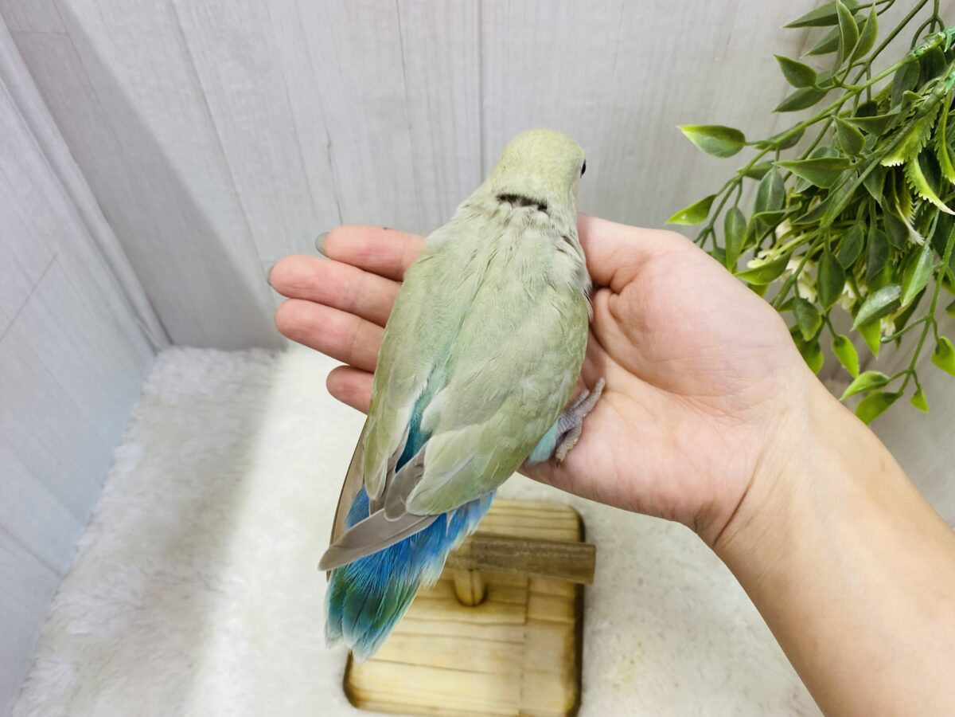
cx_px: 478
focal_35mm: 26
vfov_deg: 53.1
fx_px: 717
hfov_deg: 67.3
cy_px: 358
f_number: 1.8
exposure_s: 1/100
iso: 80
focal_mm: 4.25
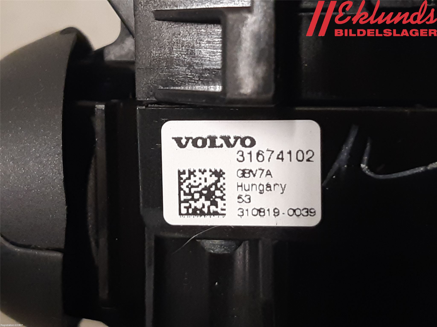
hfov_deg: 67.3
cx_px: 218
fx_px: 328
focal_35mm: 26
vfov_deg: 53.1
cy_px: 164
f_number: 1.7
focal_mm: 3.93
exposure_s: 1/50
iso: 200
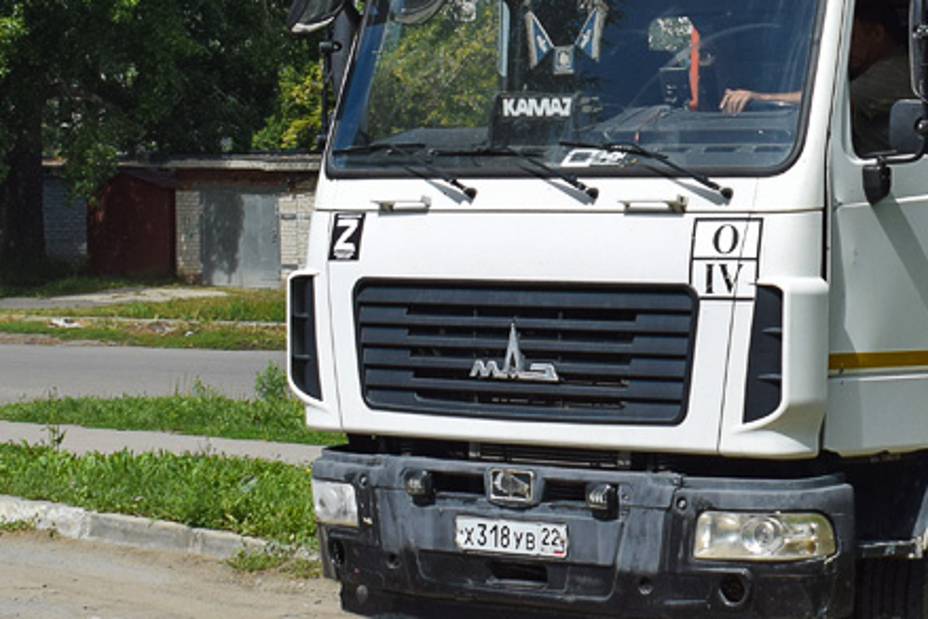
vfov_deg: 11.1
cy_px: 11
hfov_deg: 16.4
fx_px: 3172
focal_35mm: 123
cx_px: 875
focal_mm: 30
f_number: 6.3
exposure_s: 1/1250
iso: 200
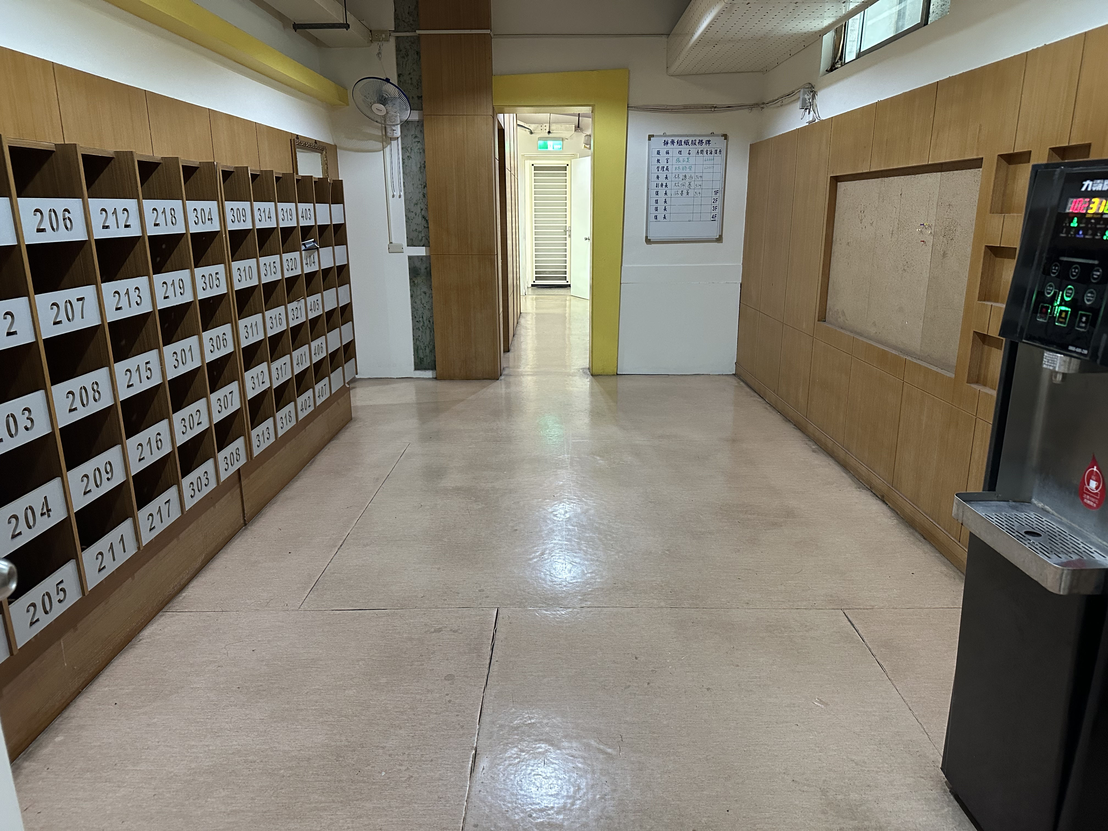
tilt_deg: -15.2
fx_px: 768
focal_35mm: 24
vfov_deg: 56.8
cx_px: 554
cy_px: 416
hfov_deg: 71.6
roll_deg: +0.6
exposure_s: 1/60
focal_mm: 6.86
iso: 500
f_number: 1.78
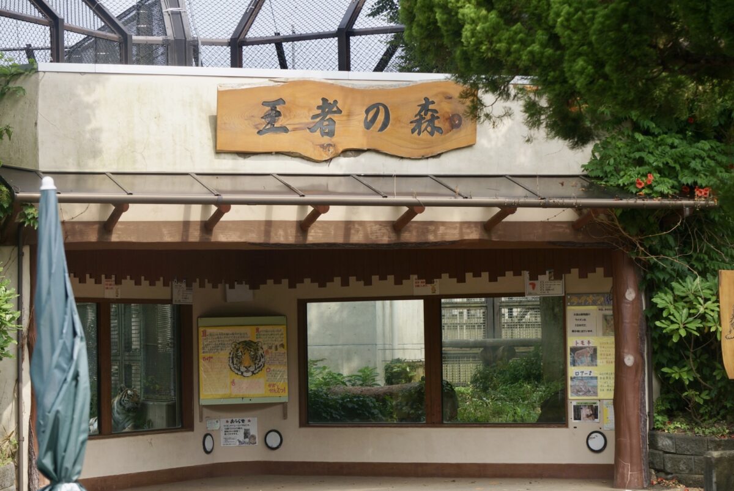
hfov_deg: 20.3
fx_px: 2051
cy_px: 246
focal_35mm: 100
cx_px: 367
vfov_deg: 13.6
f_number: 6.3
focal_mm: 67
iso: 100
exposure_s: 1/250
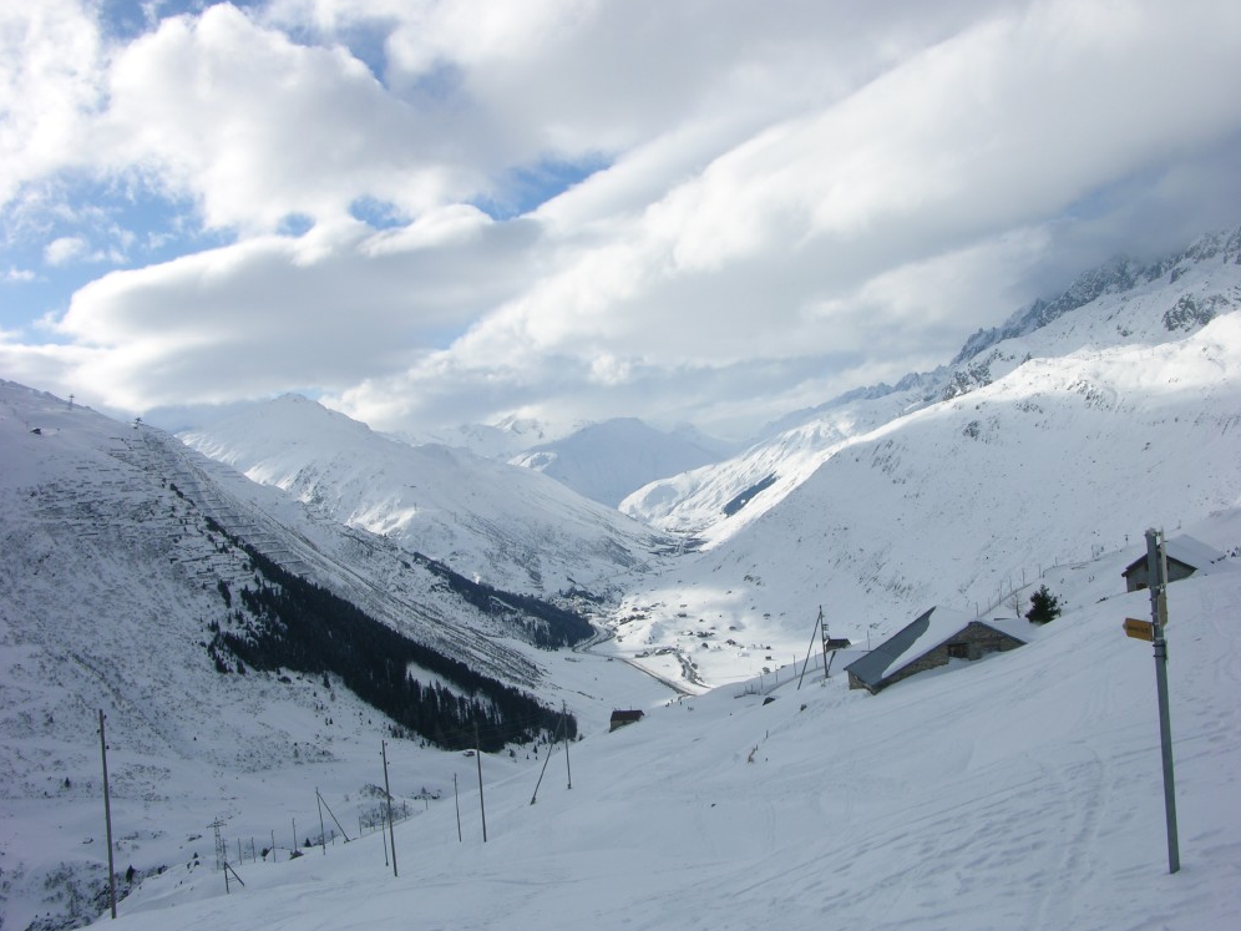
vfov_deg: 39.7
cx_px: 633
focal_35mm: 36
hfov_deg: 51.4
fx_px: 1291
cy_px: 461
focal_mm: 8.9
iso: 50
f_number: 8
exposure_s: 1/285
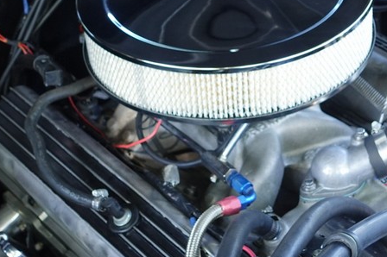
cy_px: 89
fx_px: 1106
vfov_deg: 13.3
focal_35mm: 103
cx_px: 284
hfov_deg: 19.7
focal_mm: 16.94
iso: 320
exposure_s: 1/60
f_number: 2.8
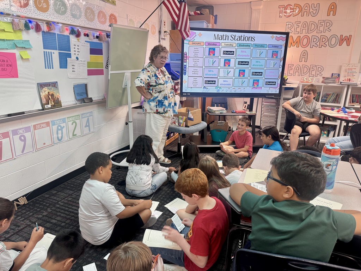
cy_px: 136
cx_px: 180
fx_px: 250
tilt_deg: -16.5
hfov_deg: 71.6
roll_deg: -1.3
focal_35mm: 24
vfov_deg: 56.8
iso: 125
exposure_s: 1/60
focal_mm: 6.76
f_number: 1.78
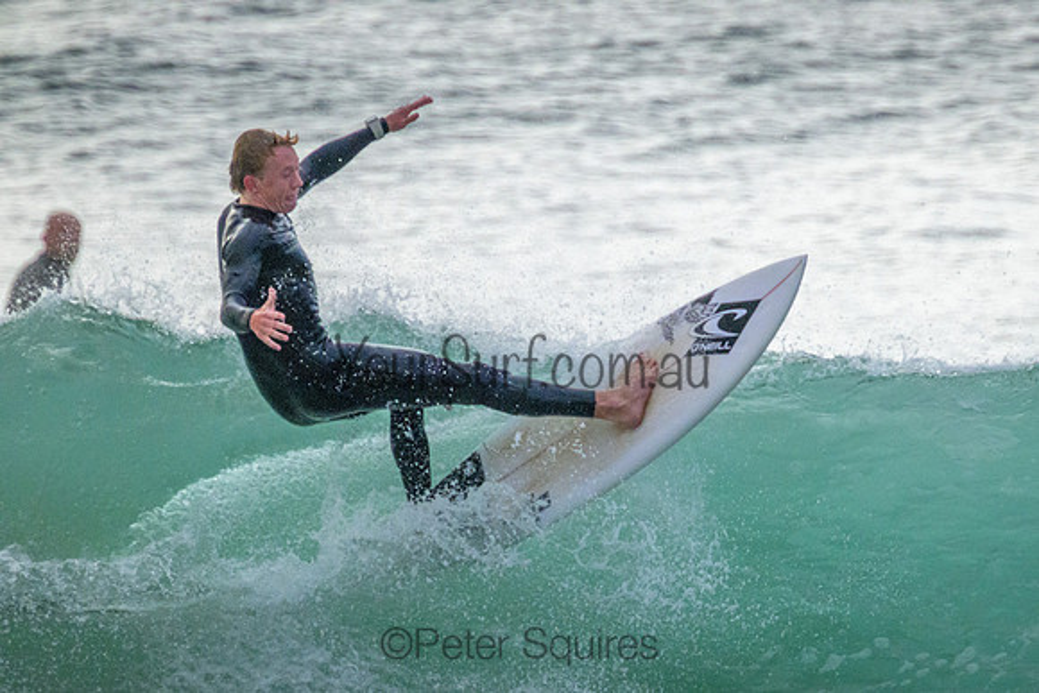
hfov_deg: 1.9
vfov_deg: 1.3
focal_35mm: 1087
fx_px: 31365
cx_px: 706
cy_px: 471
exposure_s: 1/2000
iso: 5600
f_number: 11
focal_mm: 800
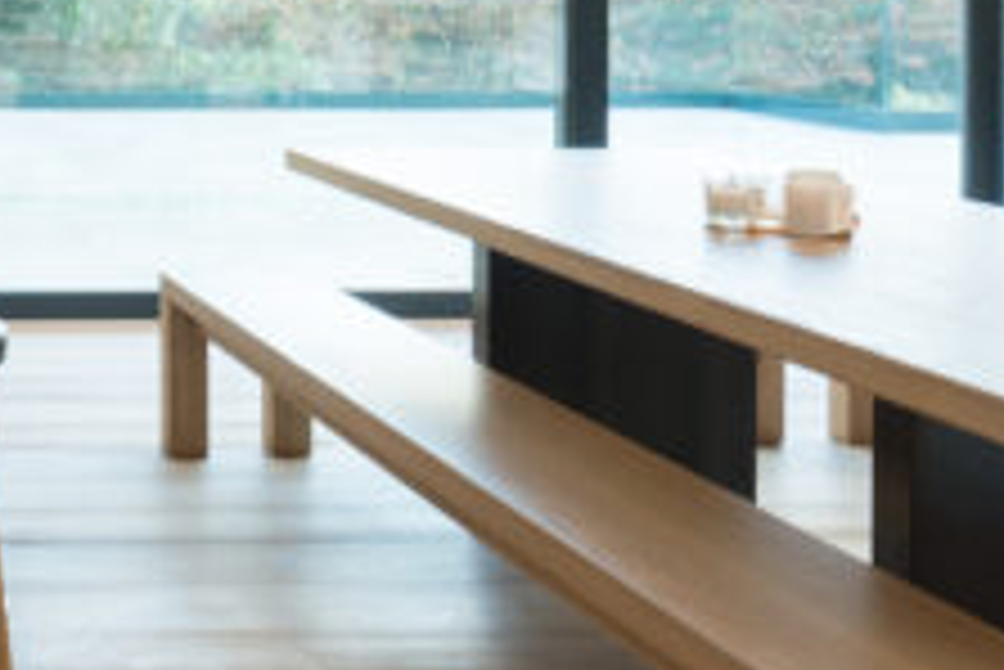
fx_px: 1953
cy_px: -18
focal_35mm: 70
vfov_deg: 18.9
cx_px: -279
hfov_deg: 25.2
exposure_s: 1/13
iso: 100
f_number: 11
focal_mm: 15
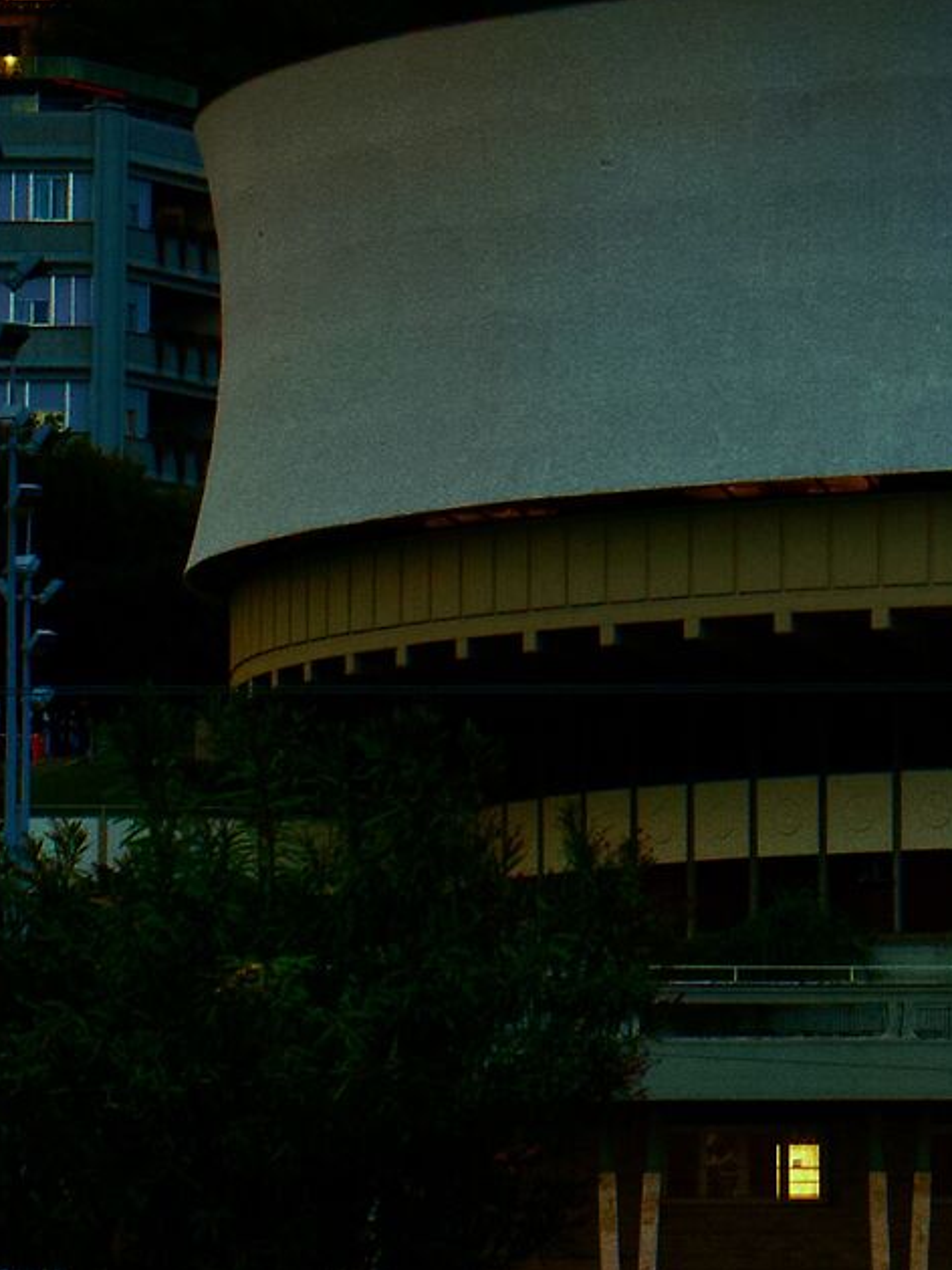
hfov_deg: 6.0
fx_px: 8953
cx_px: 1310
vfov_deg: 8.0
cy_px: -234
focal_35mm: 244
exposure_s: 1/200
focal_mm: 32
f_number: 3.8
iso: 400
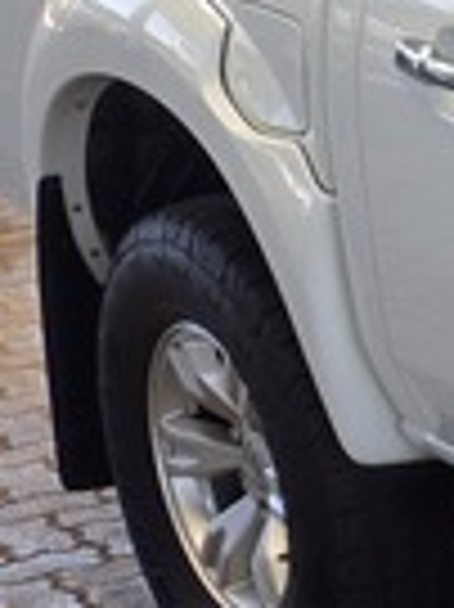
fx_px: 3065
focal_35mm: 175
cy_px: 266
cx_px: 2167
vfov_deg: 11.3
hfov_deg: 6.1
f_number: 1.7
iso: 64
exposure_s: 1/180
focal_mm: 6.25
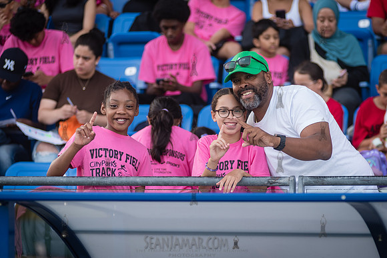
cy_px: 126
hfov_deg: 11.2
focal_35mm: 183
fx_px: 1971
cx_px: 234
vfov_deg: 7.5
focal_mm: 145
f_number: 3.2
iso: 125
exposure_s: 1/400
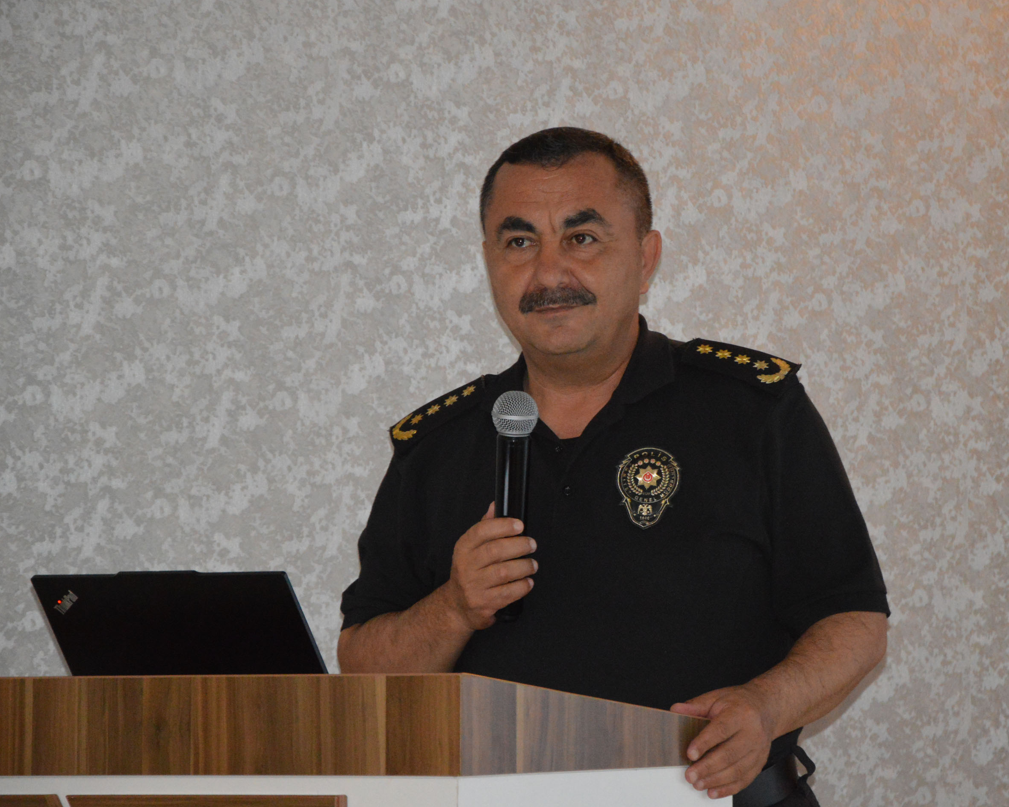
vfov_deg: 8.7
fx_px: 5302
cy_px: 404
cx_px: 554
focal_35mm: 178
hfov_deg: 10.9
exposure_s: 1/60
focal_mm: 105
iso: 3200
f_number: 5.6
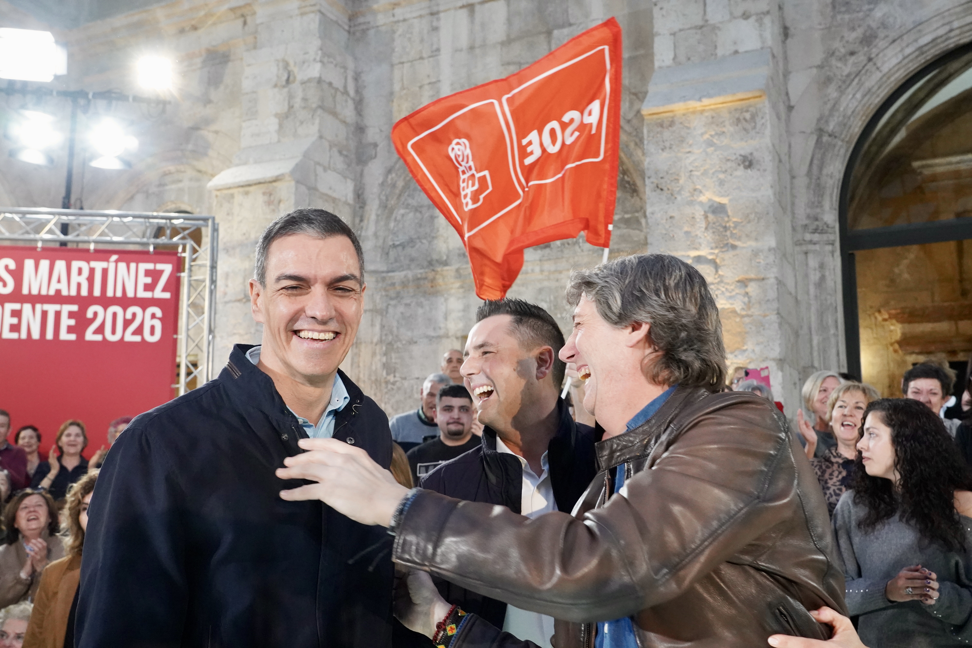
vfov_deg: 38.9
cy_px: 324
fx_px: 918
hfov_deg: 55.8
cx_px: 486
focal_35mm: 34
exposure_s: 1/320
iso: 8000
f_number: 7.1
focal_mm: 34
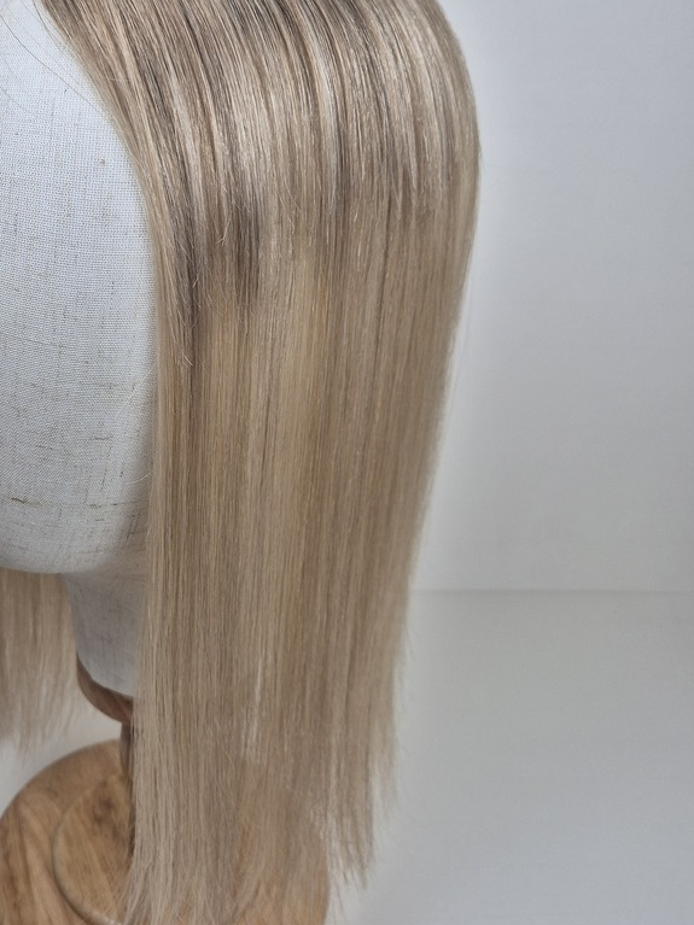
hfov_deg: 38.5
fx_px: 963
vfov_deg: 51.3
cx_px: 165
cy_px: 428
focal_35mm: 36
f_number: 1.8
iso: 40
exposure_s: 1/180
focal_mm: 5.4
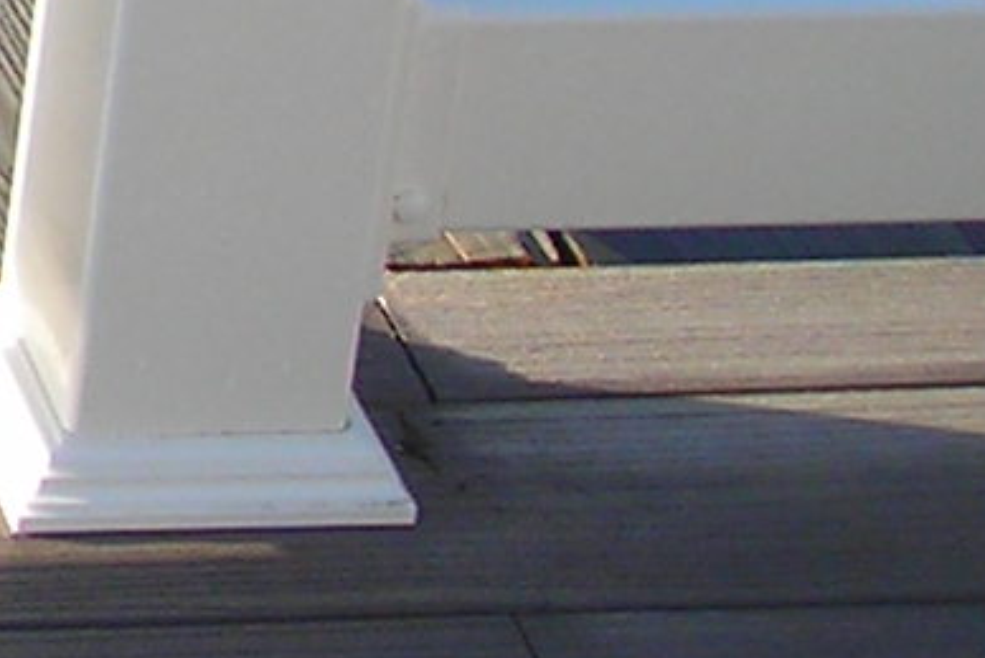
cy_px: -1237
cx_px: -1830
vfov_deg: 5.0
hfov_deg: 7.1
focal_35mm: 264
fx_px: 7226
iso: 50
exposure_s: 1/287
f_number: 3.2
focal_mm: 6.3
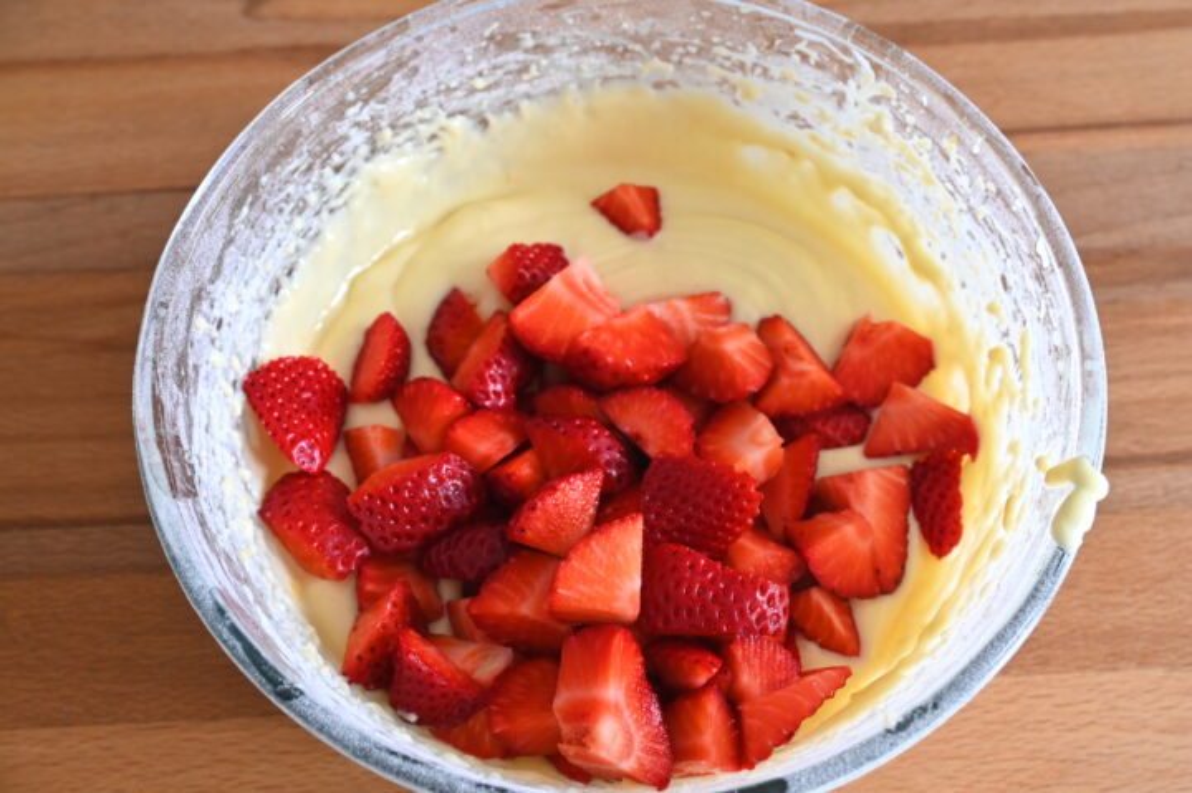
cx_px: 596
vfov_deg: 34.2
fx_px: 1290
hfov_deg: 49.6
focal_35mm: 39
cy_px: 396
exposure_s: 1/30
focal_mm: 26.5
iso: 200
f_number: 5.6
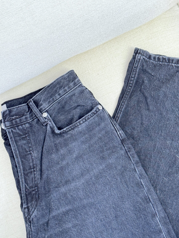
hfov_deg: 28.6
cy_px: 125
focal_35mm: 51
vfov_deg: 37.5
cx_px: 92
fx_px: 352
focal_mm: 6.76
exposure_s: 1/60
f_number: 1.78
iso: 100
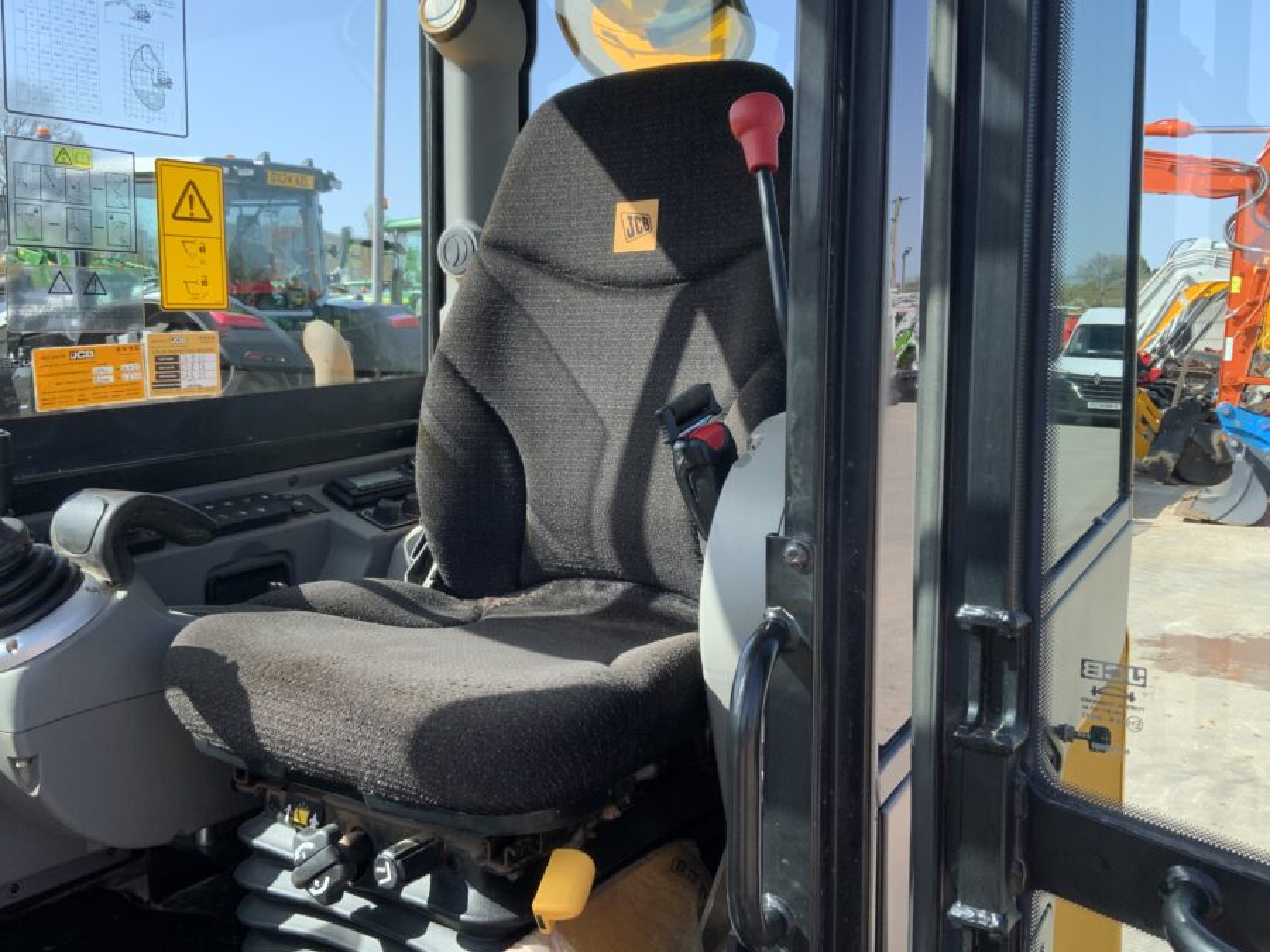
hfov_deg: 55.3
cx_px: 611
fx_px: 1211
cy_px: 436
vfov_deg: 42.9
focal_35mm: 33
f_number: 1.8
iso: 16
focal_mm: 3
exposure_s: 1/442
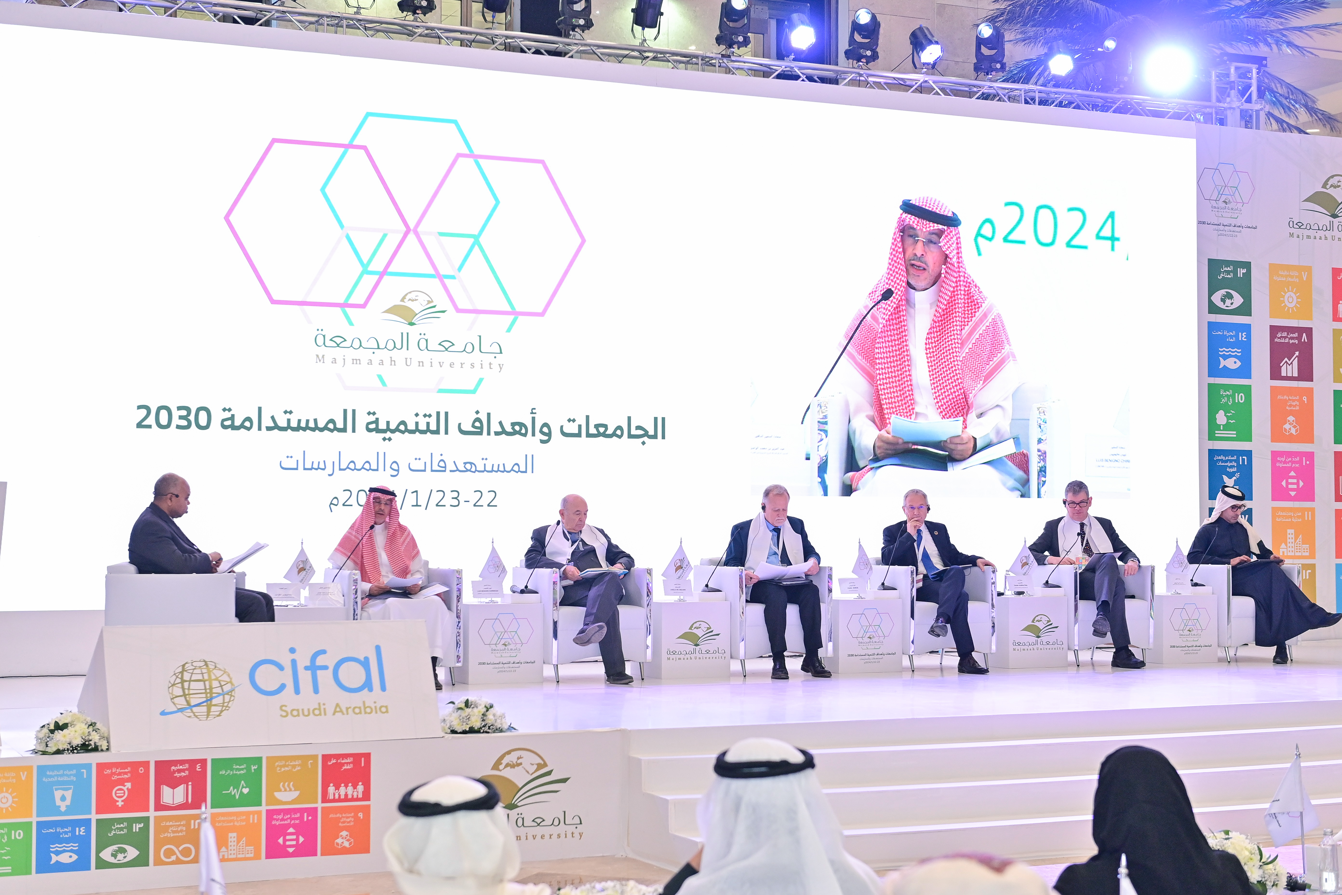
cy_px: 448
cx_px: 671
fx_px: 2050
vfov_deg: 24.6
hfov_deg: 36.2
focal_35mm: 55
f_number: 5
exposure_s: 1/200
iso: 2500
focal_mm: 55
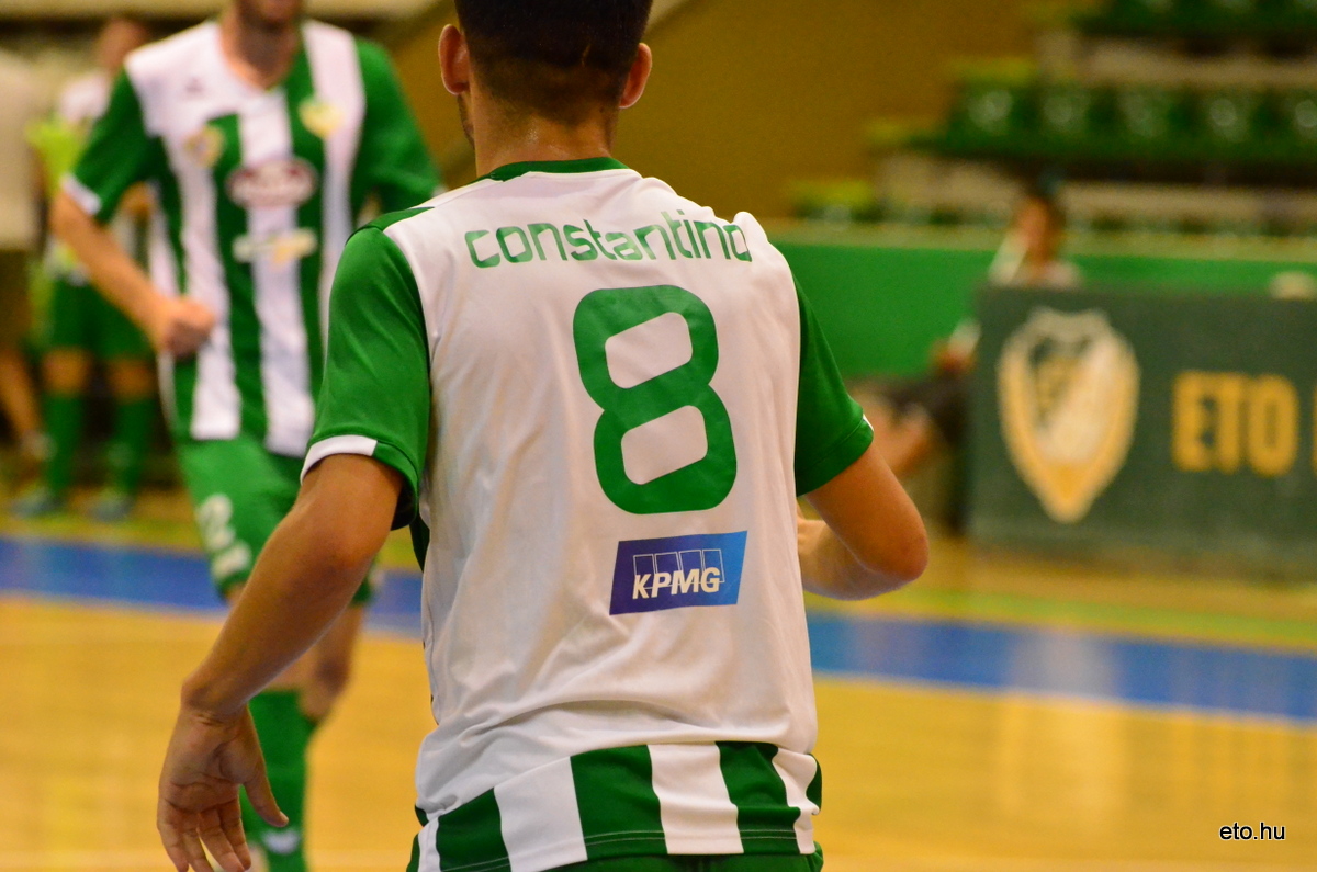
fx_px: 9036
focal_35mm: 248
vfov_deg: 5.5
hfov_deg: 8.3
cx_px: 658
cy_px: 436
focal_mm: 165
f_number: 5
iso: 6400
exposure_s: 1/640
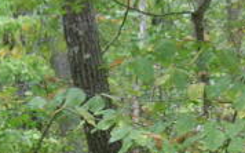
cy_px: 376
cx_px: 21
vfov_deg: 5.6
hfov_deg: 9.3
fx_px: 1495
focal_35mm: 224
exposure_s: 1/20
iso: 50
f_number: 2.9
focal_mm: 7.8
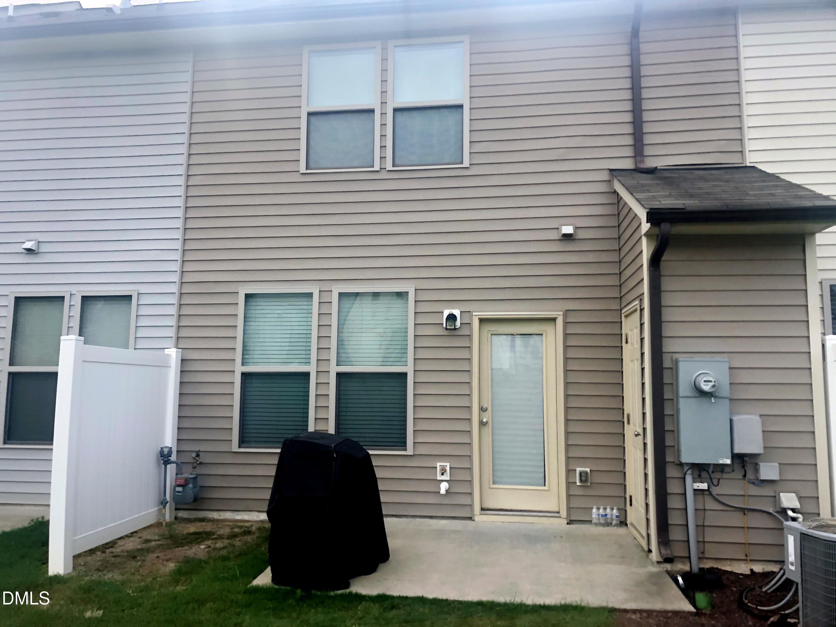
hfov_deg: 63.4
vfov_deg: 49.7
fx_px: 676
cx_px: 418
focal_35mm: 28
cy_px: 314
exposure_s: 1/666
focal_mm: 4
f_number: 1.8
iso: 20
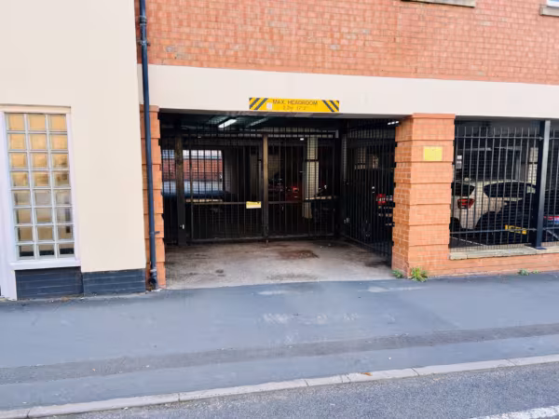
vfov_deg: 53.1
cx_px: 280
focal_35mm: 26
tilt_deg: -7.1
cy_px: 210
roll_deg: +0.7
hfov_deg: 67.3
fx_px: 420
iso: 50
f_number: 1.5
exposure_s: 1/526
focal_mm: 5.7
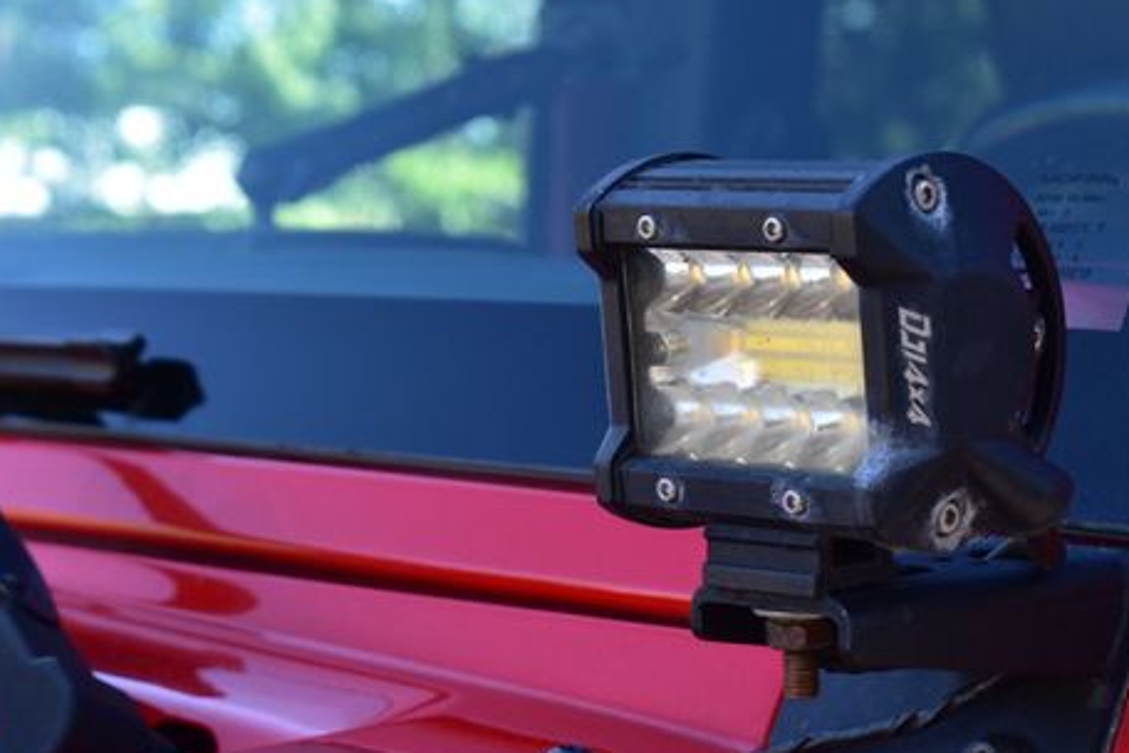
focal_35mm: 116
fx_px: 3628
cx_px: 730
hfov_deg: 17.7
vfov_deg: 11.8
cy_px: 463
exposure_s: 1/100
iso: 400
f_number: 9
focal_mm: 55
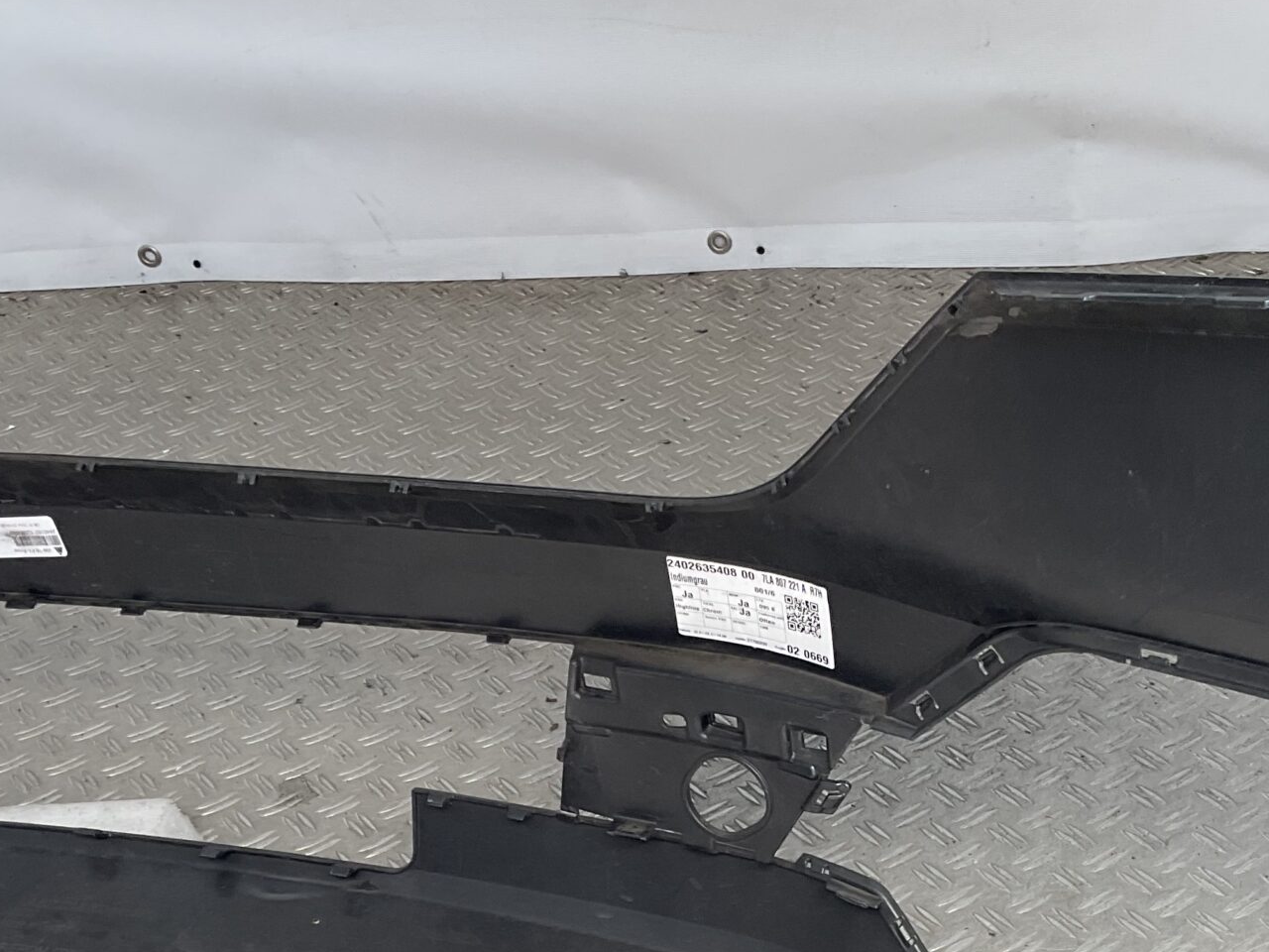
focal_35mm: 58
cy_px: 883
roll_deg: +6.5
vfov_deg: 24.4
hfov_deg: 32.9
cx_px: 880
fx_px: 2126
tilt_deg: -40.3
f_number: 1.8
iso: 16
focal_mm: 3
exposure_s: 1/300
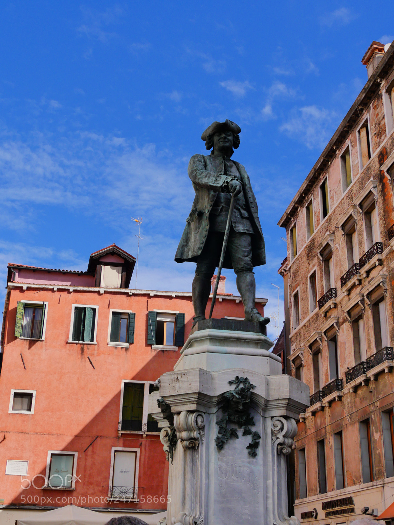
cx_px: 197
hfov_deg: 34.3
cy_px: 262
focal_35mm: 42
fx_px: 637
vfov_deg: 44.8
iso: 800
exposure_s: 1/500
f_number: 8
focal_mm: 21
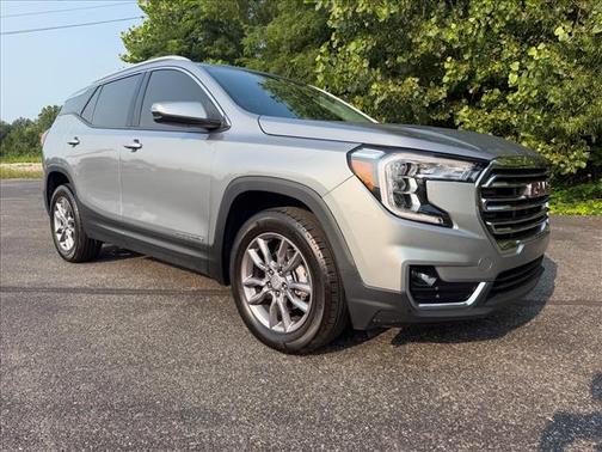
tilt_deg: -11.0
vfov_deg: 56.8
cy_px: 226
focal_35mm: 24
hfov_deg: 71.6
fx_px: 417
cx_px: 301
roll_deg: +0.4
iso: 80
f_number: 1.78
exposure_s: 1/2053
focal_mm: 6.76
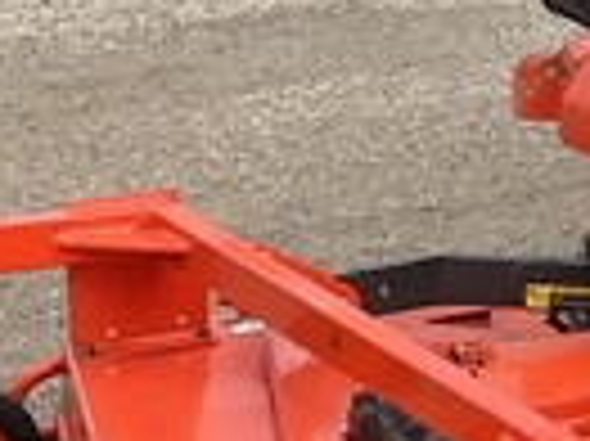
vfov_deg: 8.9
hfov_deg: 11.1
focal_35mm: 166
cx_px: 1063
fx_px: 2827
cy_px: 25
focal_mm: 3
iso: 25
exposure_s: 1/1015
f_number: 1.8
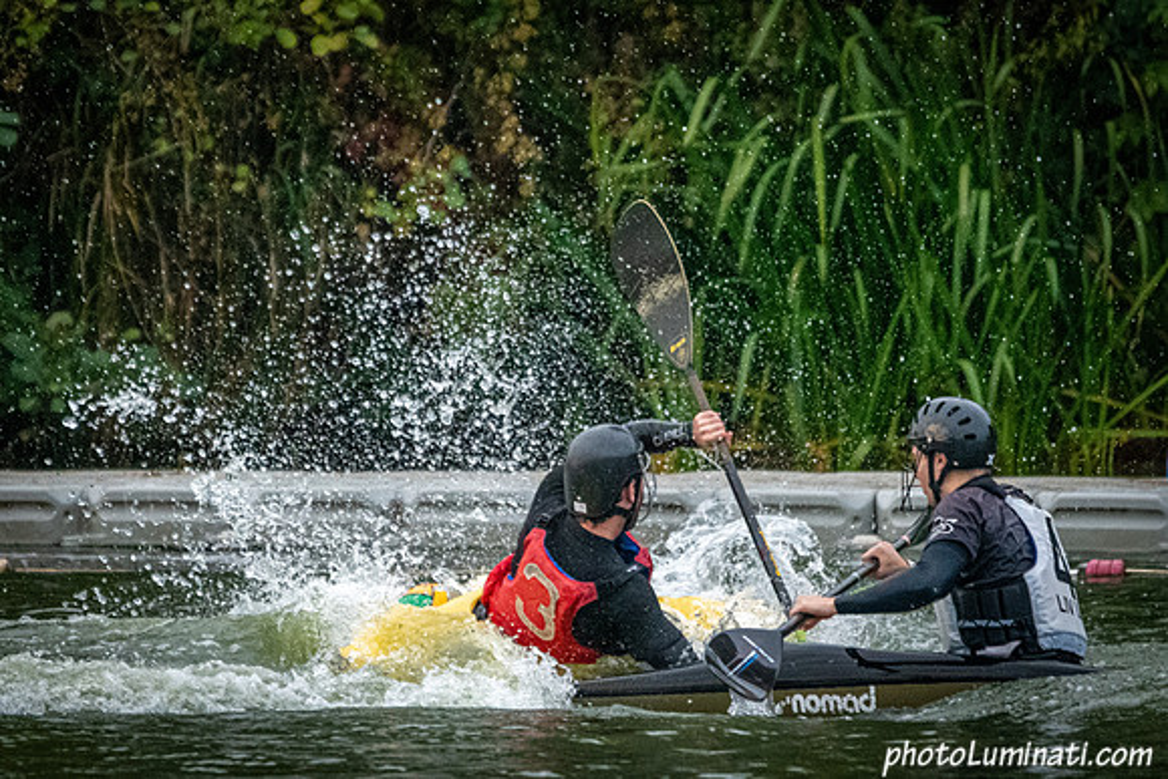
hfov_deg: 2.9
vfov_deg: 2.0
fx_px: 22810
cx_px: 610
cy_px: 648
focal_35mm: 703
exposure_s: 1/2000
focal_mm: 400
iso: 5000
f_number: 5.6
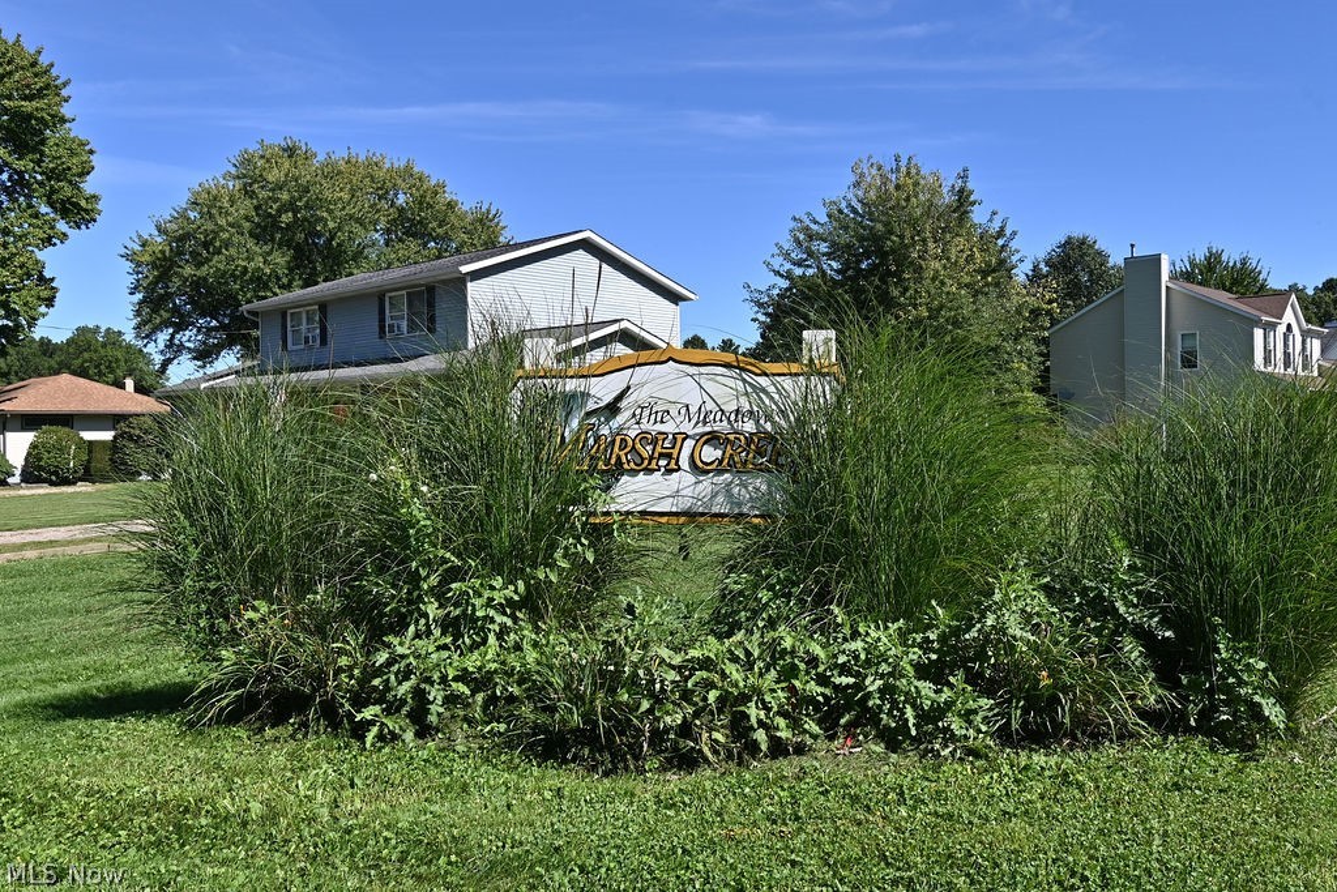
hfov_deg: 61.9
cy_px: 446
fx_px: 1114
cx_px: 668
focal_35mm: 30
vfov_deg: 43.6
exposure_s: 1/400
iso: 250
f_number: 13
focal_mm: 20
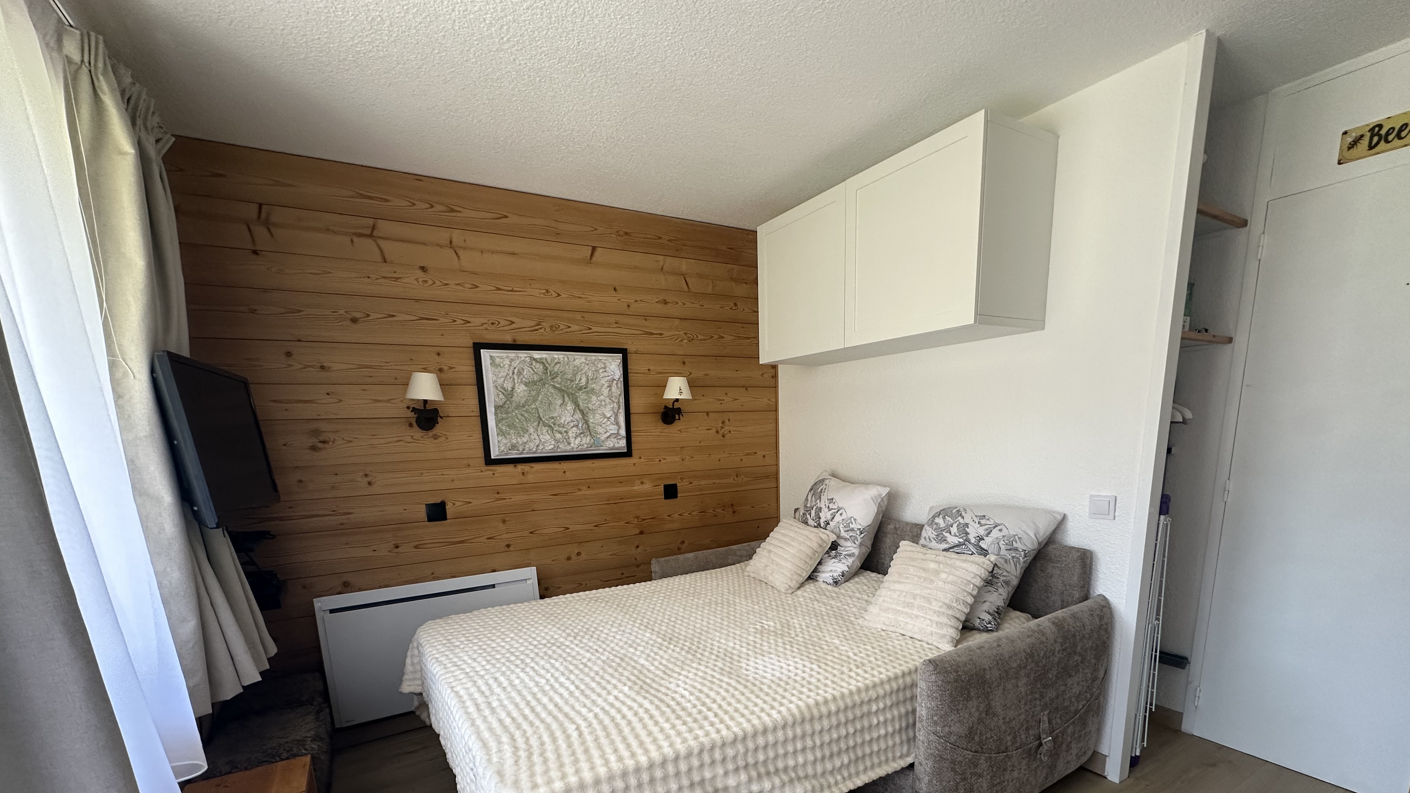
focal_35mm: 16
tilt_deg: -10.9
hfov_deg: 99.4
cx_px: 701
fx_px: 598
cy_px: 549
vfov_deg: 64.7
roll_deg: +2.2
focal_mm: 2.22
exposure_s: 1/99
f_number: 2.2
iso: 160
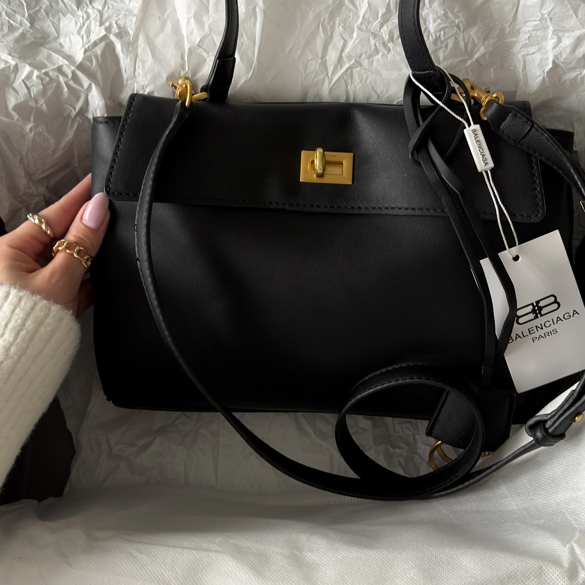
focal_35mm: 50
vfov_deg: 34.0
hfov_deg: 34.0
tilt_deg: -72.2
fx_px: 956
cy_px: 245
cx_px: 332
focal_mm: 6.76
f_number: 1.78
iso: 200
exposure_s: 1/60
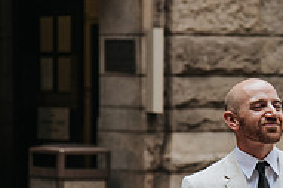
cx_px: 255
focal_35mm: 288
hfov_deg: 7.1
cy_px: 185
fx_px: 2262
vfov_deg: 4.8
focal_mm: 86
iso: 1000
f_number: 4
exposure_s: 1/500
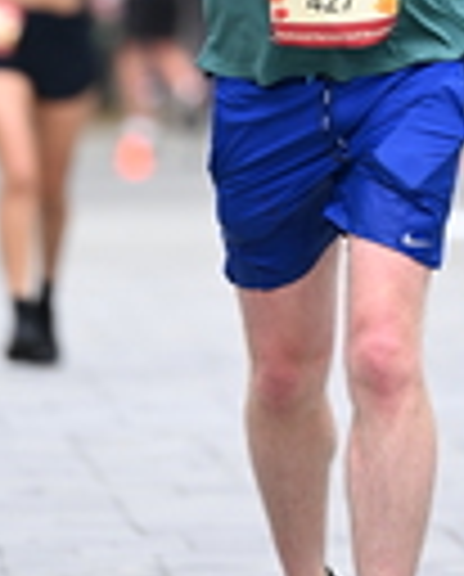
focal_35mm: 805
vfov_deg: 2.4
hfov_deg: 1.9
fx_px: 13769
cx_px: 367
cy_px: -225
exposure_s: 1/1600
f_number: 2.8
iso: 640
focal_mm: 200
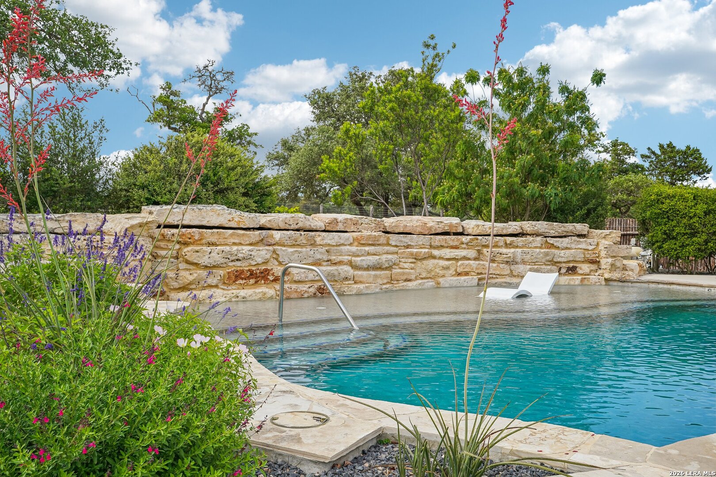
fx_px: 607
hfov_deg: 61.1
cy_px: 238
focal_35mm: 30
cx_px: 358
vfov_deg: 43.0
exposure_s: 1/160
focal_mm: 30.5
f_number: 8
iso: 100
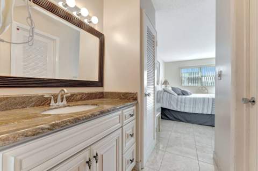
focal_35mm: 15
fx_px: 106
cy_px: 86
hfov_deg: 101.2
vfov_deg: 78.0
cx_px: 129
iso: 400
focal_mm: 14.8
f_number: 9
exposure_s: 1/4
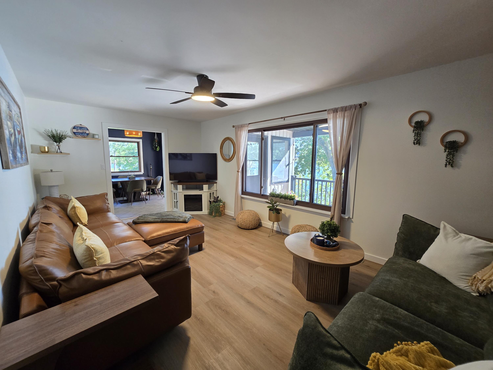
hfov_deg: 106.2
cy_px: 185
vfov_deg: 89.9
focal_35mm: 13
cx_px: 246
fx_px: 185
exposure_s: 1/60
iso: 160
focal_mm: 2.2
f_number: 2.2
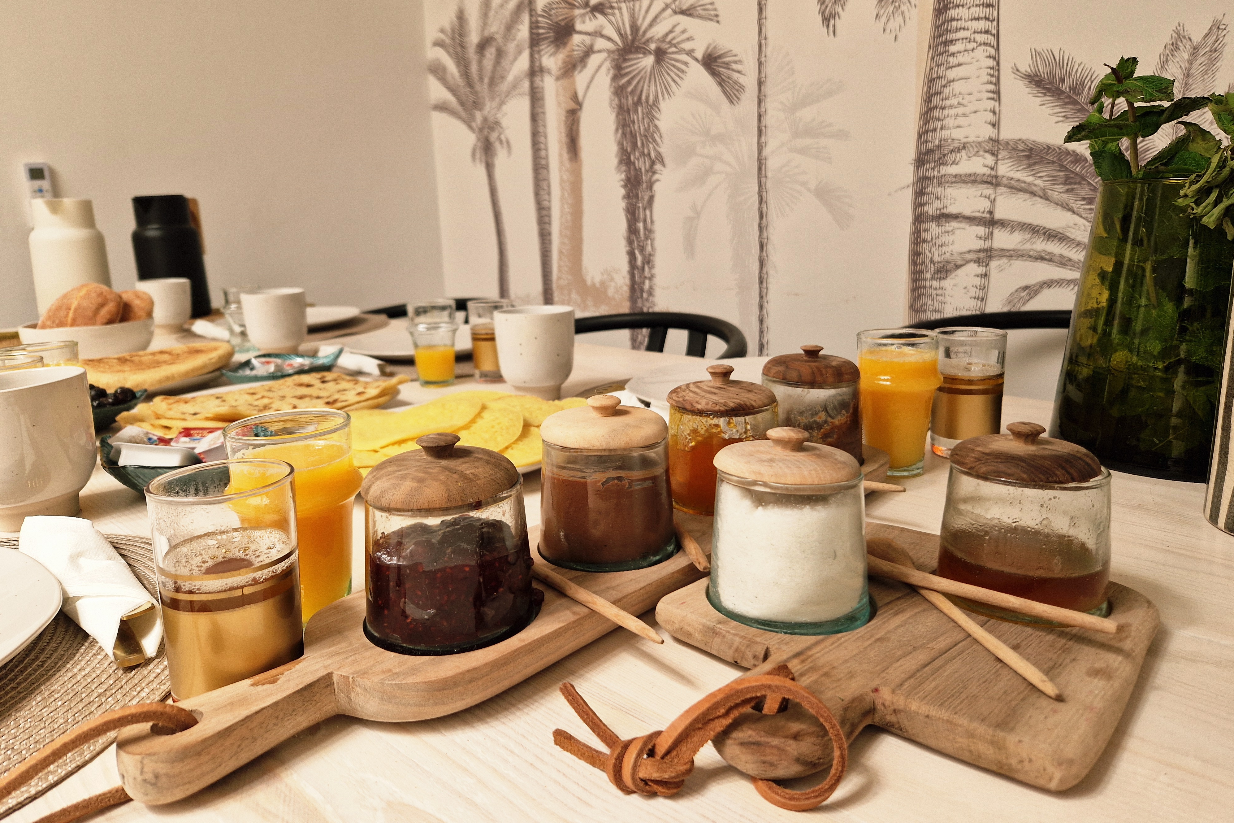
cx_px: 617
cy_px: 376
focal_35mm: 24
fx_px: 823
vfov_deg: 53.1
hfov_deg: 73.7
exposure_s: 1/100
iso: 50
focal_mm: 5.4
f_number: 1.8
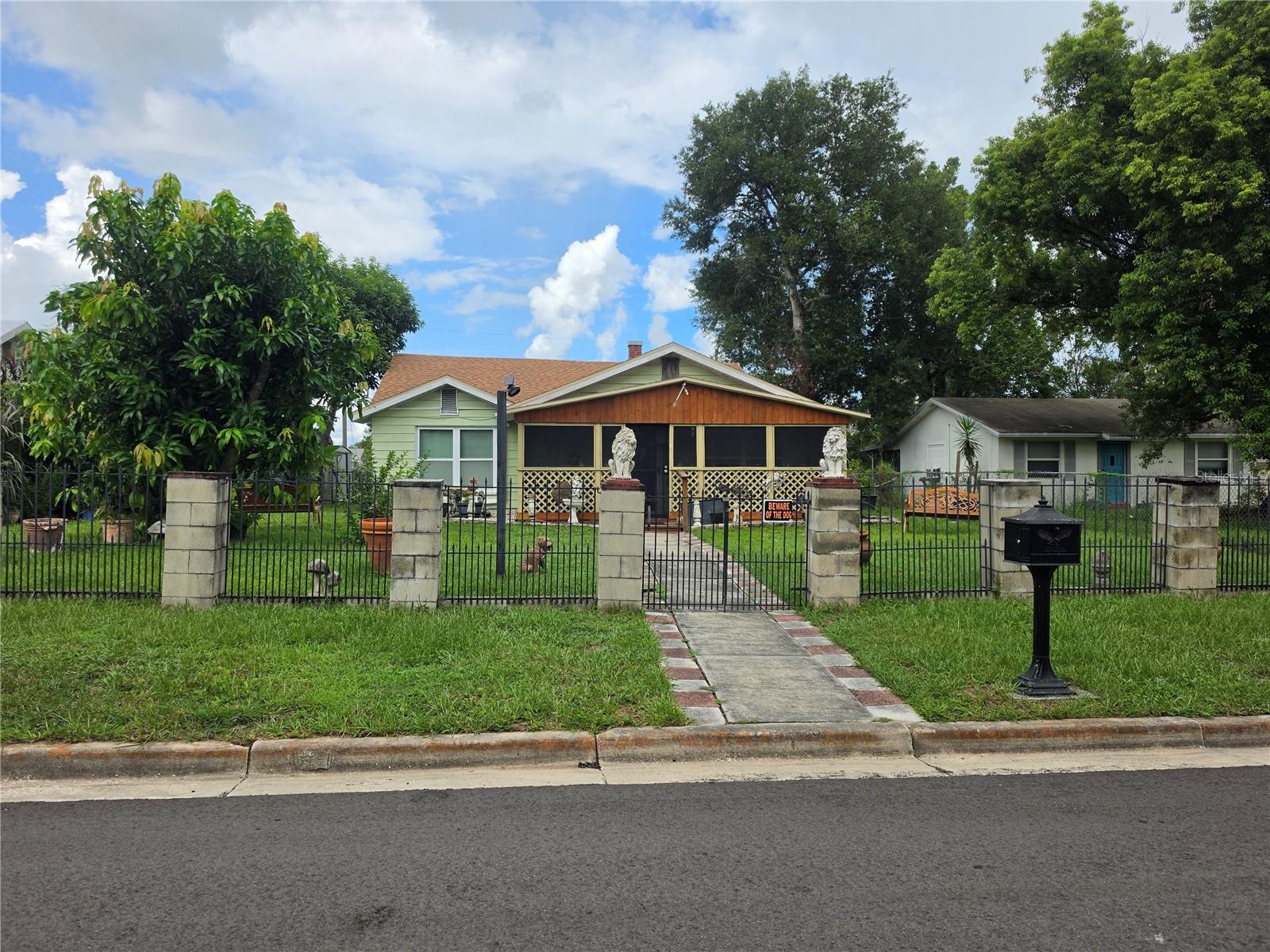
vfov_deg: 58.9
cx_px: 635
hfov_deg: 73.9
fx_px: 844
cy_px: 476
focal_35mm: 23
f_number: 1.4
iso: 64
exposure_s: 1/4887
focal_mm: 6.5
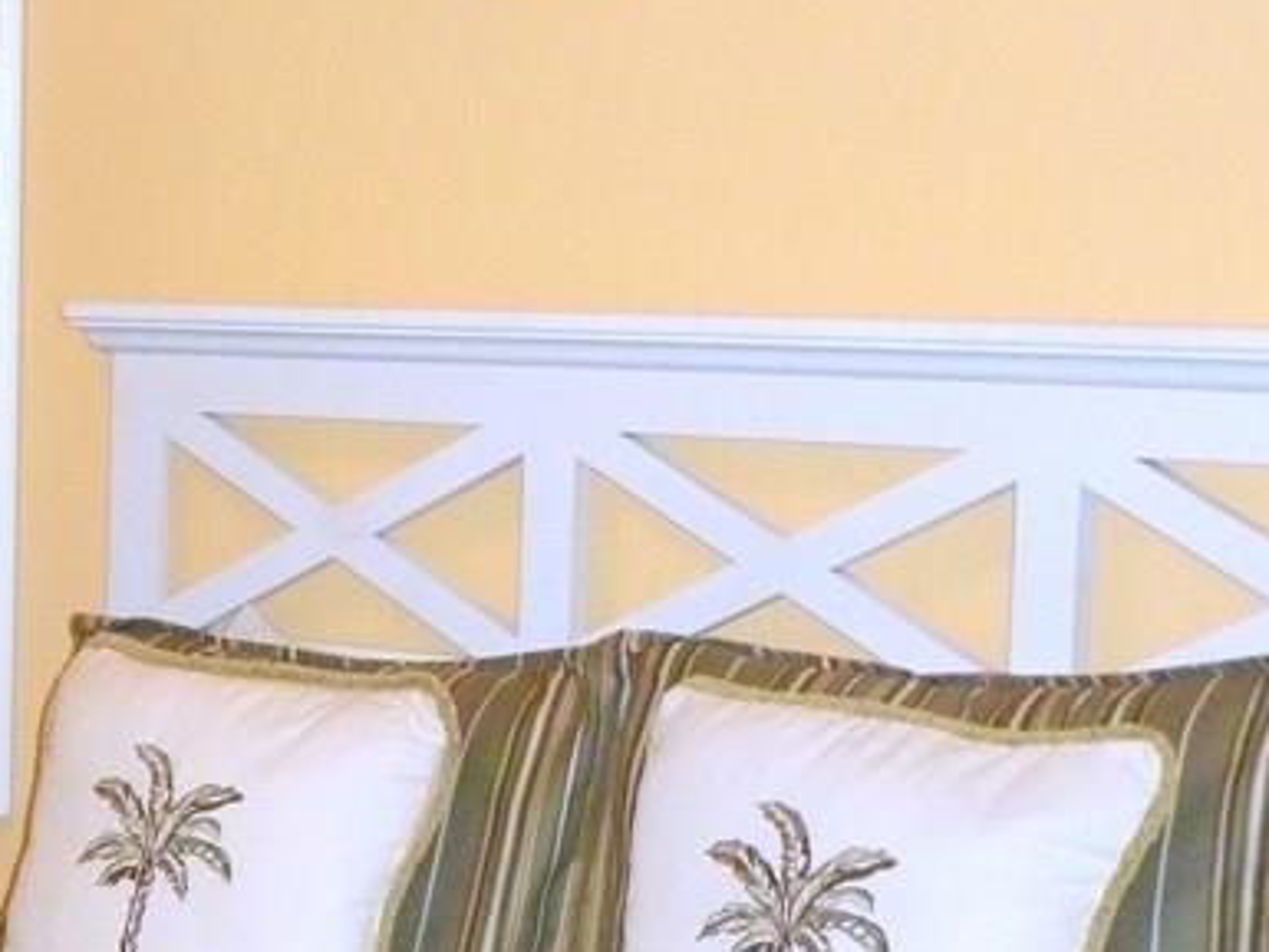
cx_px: -254
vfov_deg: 14.6
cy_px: 758
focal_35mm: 101
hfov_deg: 18.4
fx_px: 3704
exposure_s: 1/60
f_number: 3.8
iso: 320
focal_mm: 6.8
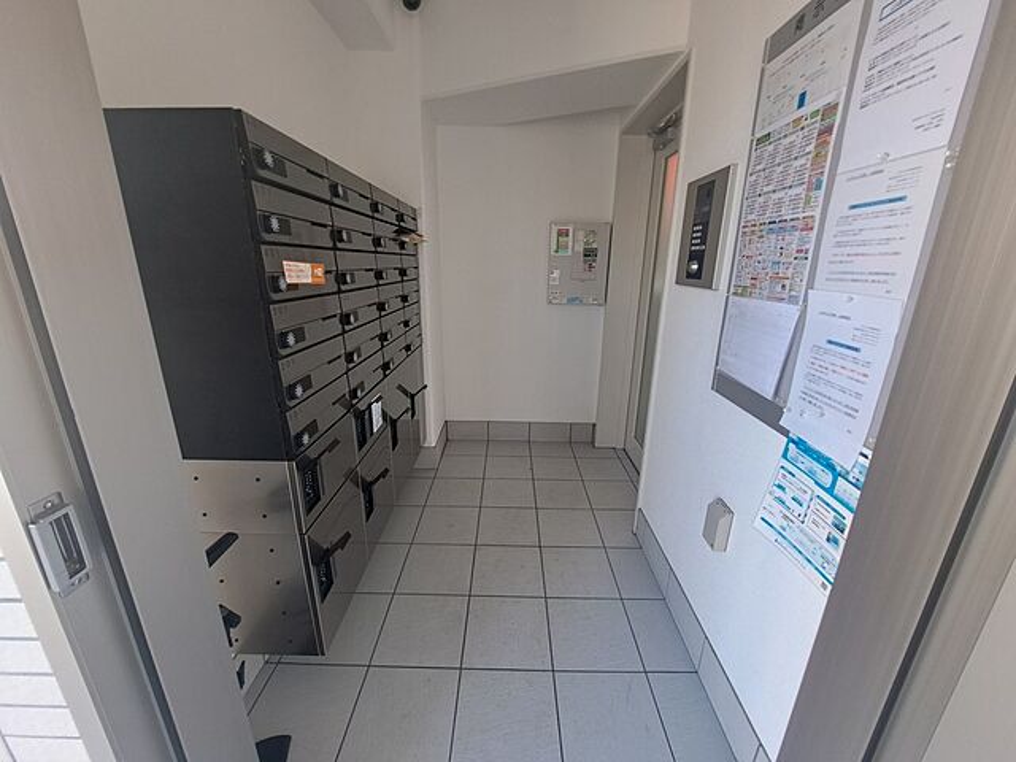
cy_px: 381
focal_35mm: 13
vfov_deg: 89.9
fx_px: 382
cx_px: 508
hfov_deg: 106.2
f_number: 2.2
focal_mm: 1.74
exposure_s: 1/50
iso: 100
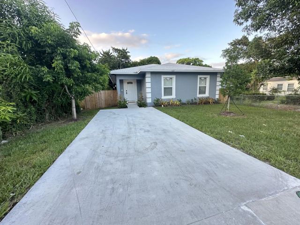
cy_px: 112
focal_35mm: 14
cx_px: 150
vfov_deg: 85.7
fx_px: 121
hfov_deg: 102.1
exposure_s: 1/99
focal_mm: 2.22
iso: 64
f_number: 2.2
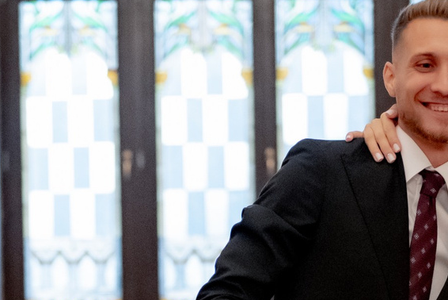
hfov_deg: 9.1
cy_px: 562
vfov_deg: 6.0
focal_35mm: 226
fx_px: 2814
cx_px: 92
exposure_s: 1/200
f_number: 2
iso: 3200
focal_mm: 50
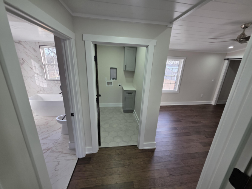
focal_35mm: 13
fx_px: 95
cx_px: 126
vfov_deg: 89.9
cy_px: 94
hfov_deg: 106.2
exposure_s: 1/120
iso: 100
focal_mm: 2.2
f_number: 1.9
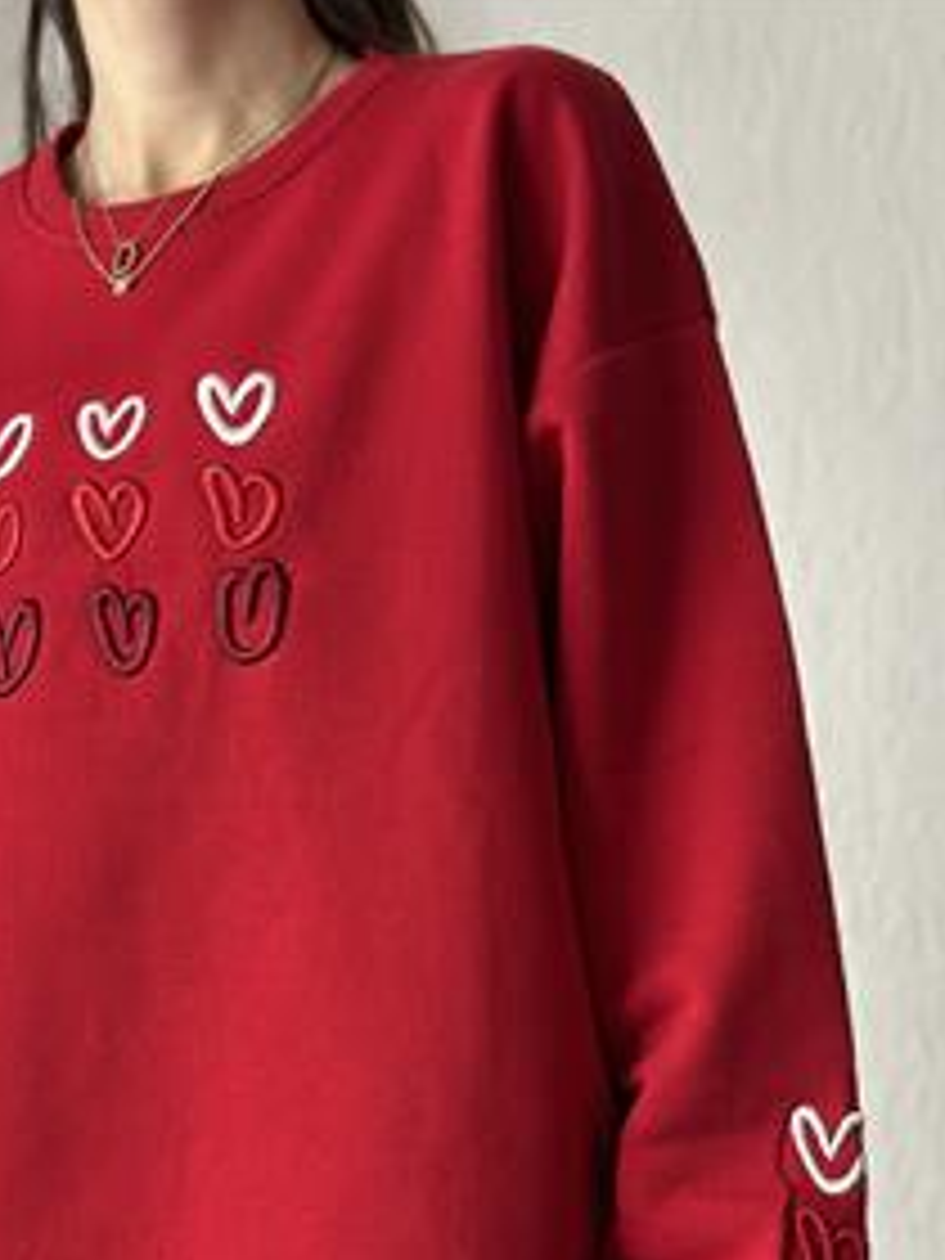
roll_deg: +0.4
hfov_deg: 20.1
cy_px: 940
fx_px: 2657
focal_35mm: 73
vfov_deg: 26.3
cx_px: 266
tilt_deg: -1.9
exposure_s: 1/60
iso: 320
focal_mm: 6.86
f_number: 1.78
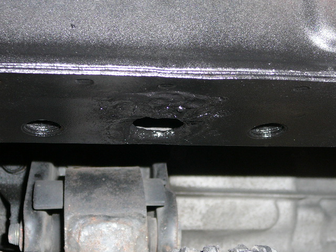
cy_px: 126
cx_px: 168
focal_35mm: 65
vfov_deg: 22.6
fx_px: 631
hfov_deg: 29.8
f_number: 3.4
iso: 100
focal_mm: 7.8
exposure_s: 1/30
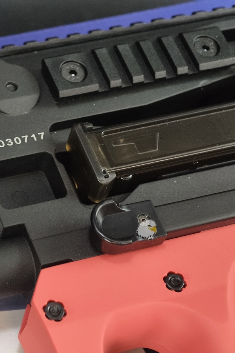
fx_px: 1155
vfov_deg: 17.3
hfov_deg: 11.5
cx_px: 7
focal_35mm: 118
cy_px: 177
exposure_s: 1/30
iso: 1071
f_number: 2.67
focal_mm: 22.48
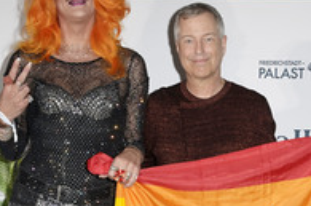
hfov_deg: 20.0
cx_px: 191
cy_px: 172
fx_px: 879
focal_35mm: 102
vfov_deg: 13.3
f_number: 6.3
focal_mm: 44
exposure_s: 1/250
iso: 640
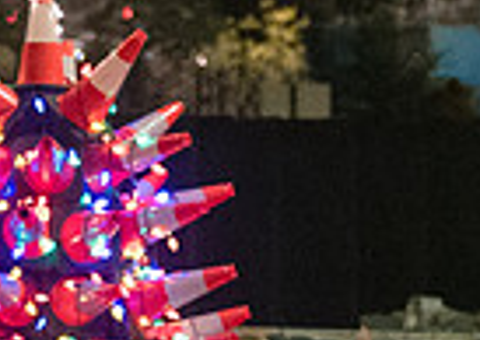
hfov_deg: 3.2
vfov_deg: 2.3
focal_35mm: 635
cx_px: -21
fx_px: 8631
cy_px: 263
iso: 8000
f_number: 3.2
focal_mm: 112
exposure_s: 1/125
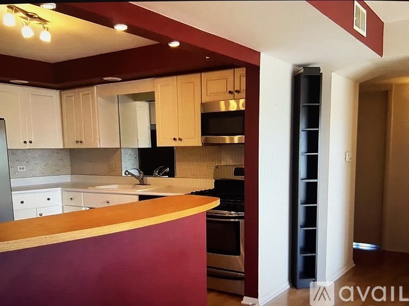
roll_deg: +0.5
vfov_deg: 53.0
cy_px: 153
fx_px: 307
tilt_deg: +1.8
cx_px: 204
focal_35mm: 26
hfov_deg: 67.3
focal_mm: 5.7
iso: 80
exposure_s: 1/60
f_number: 1.5
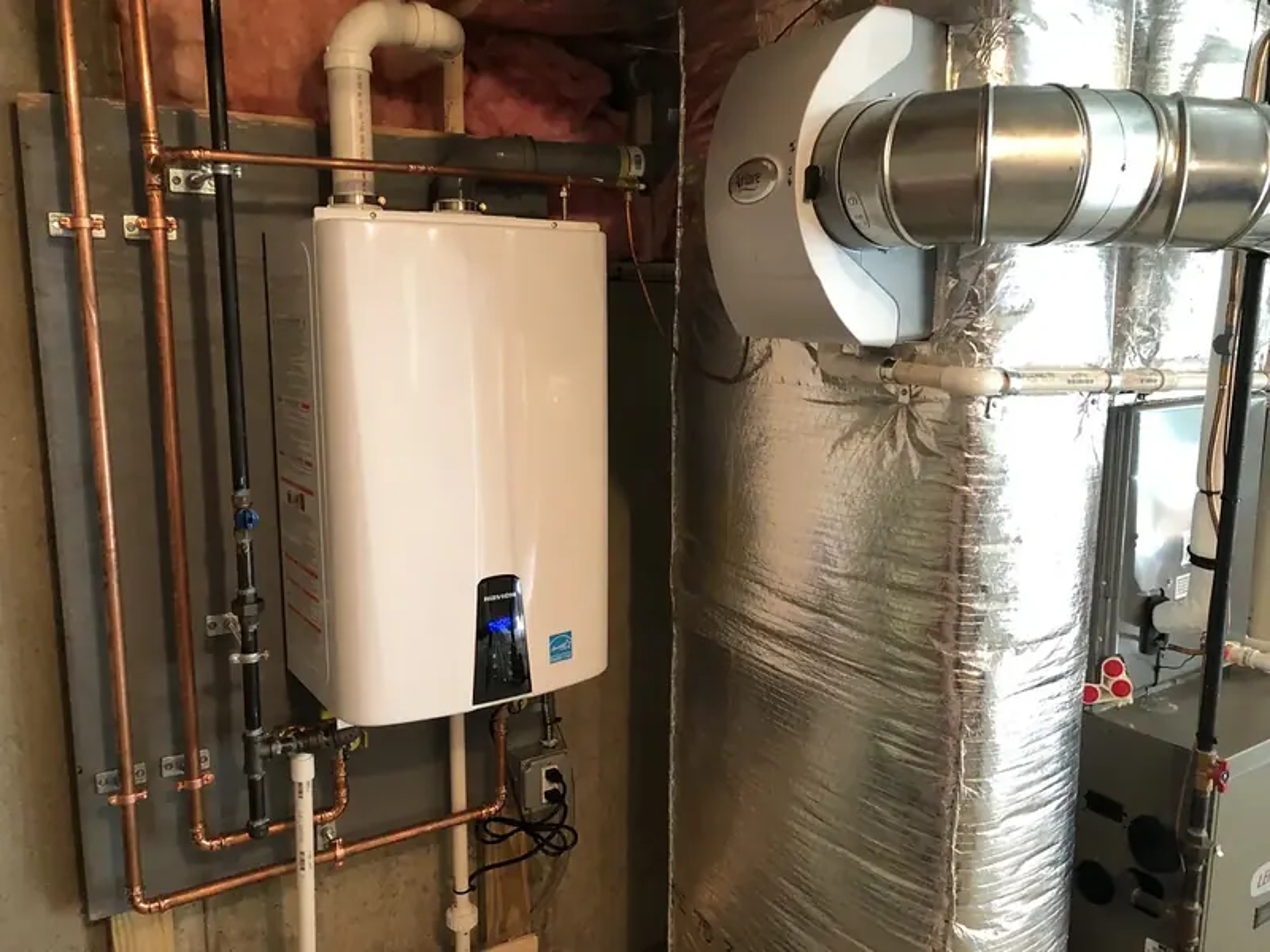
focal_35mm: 28
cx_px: 635
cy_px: 476
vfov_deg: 49.7
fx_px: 1027
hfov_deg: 63.4
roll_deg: -0.2
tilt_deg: -9.9
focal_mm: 4
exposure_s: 1/11
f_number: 1.8
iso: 100
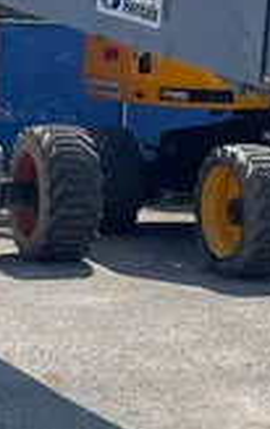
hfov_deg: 10.7
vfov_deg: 16.9
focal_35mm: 123
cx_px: 84
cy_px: 216
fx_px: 1443
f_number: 1.6
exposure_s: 1/4000
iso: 32
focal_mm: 4.2
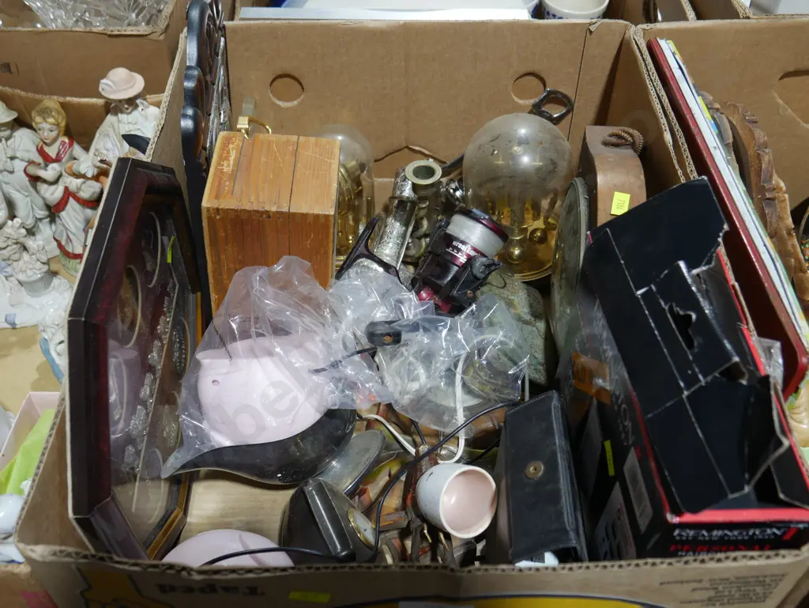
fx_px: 795
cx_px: 404
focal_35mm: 34
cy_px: 304
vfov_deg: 41.8
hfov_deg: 53.9
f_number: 4
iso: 250
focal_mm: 17
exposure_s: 1/60
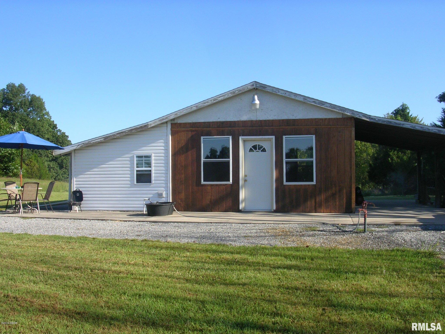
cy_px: 167
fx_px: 489
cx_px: 222
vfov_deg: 37.7
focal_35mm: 38
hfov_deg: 49.0
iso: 50
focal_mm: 5.8
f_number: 5.6
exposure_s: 1/190
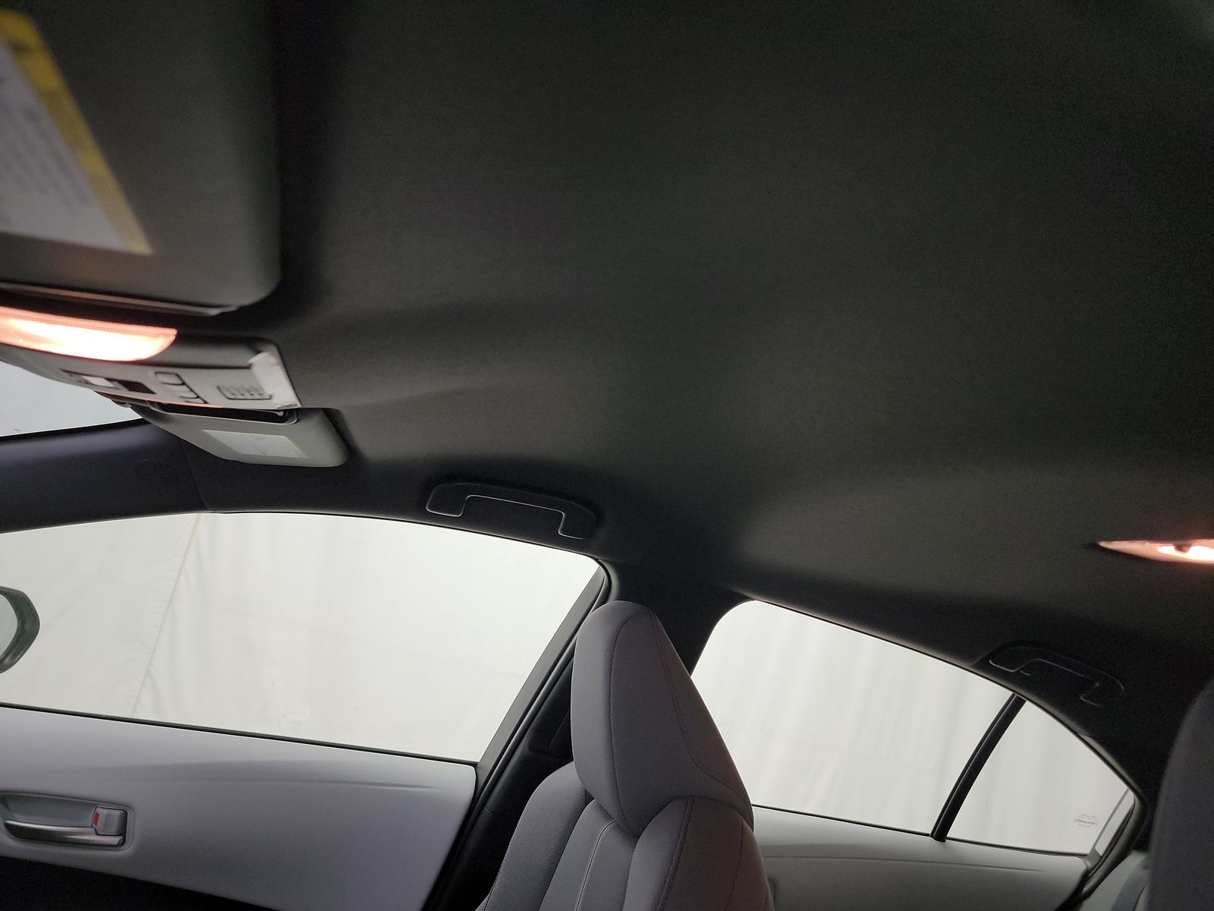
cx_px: 607
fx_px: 842
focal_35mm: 24
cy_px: 456
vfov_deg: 56.8
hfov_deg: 71.6
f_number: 1.8
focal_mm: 6.7
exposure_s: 1/59
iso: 418
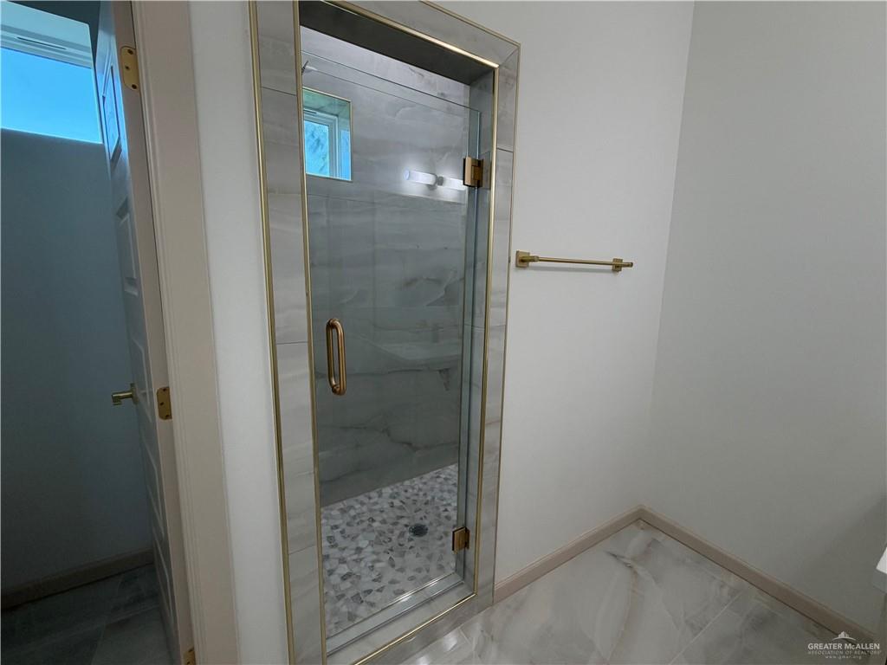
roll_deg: -0.2
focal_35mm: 14
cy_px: 332
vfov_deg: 85.7
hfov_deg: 102.1
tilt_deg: -8.4
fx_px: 359
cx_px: 444
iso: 200
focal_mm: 2.22
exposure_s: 1/120
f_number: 2.2
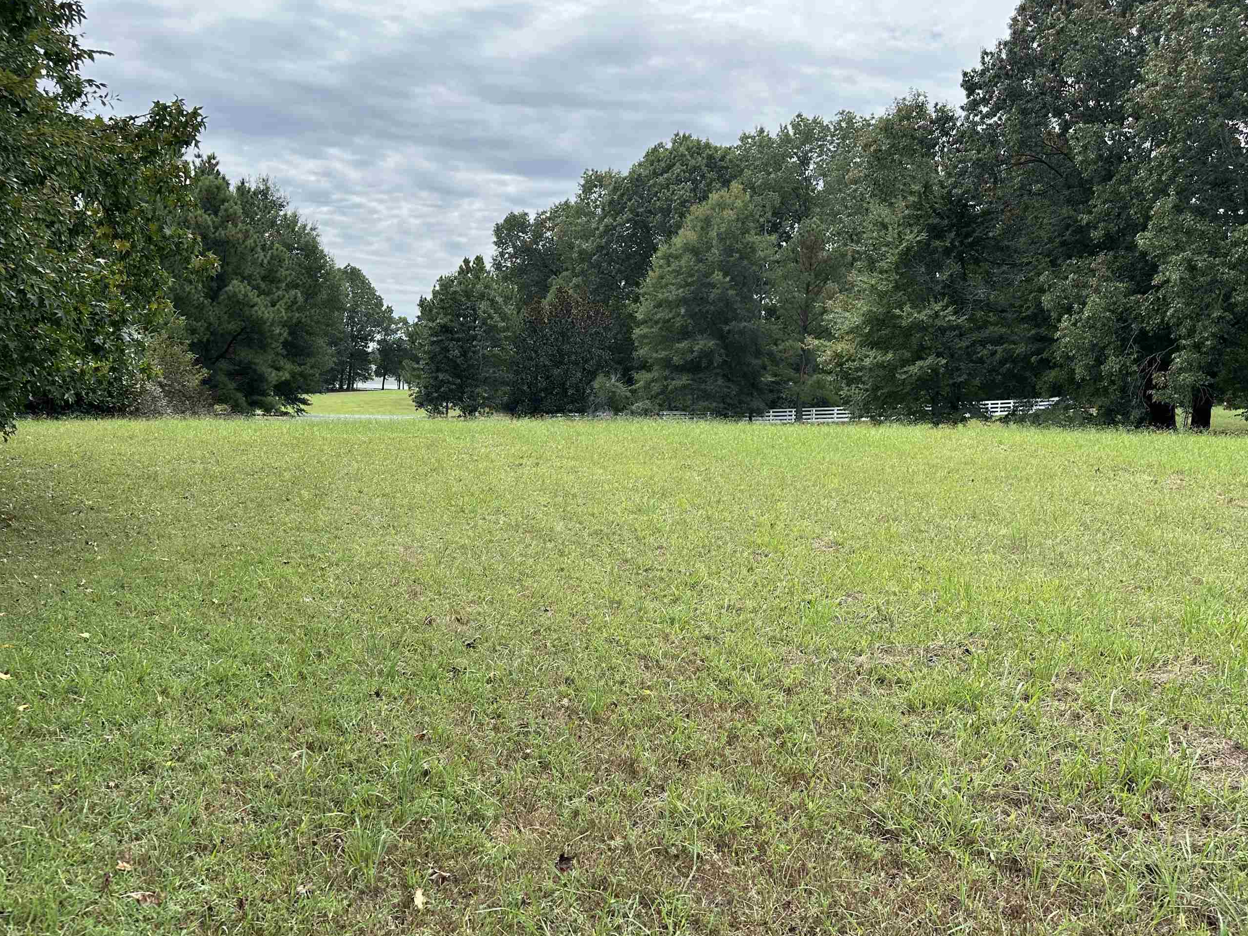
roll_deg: -3.2
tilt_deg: -0.6
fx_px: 1046
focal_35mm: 29
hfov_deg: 61.6
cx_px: 611
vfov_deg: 48.1
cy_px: 412
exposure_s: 1/3247
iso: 80
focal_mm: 6.86
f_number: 1.78
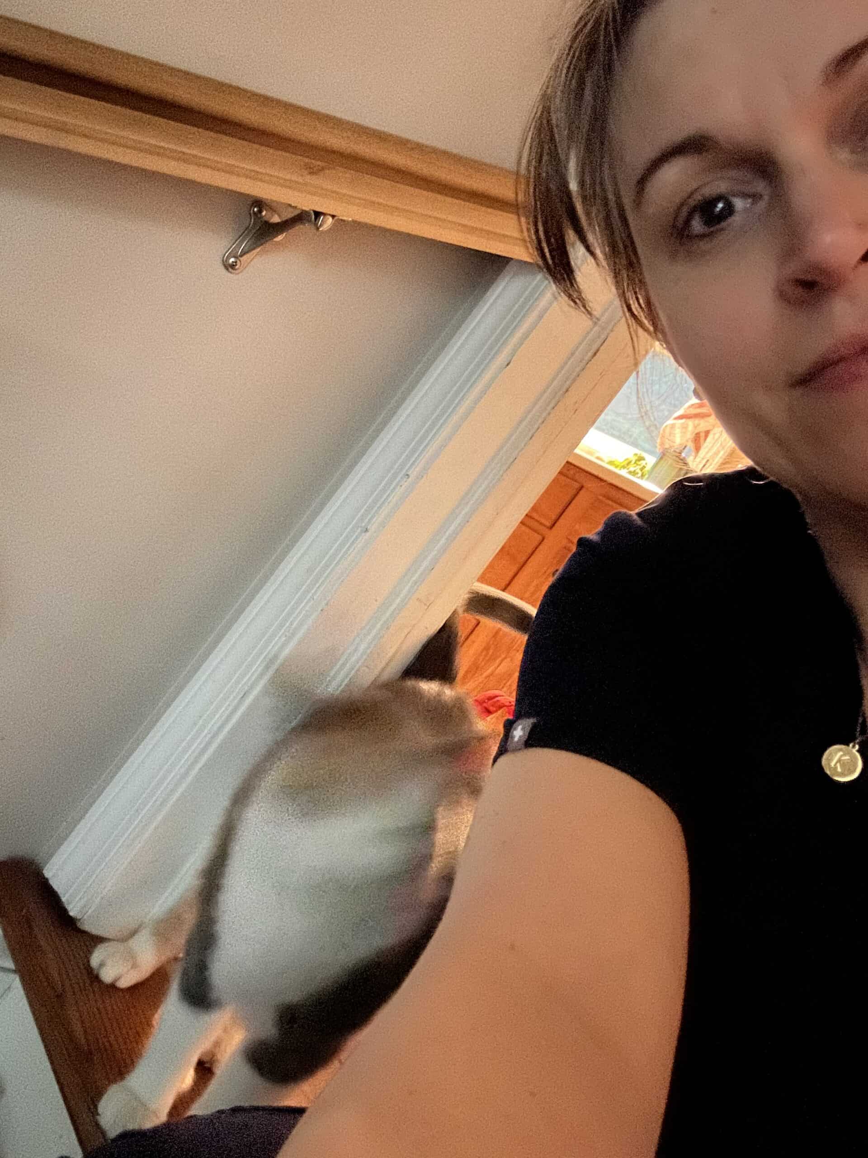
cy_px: 579
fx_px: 1003
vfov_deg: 60.0
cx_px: 434
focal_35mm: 30
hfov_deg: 46.8
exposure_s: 1/8
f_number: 1.9
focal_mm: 2.69
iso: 640
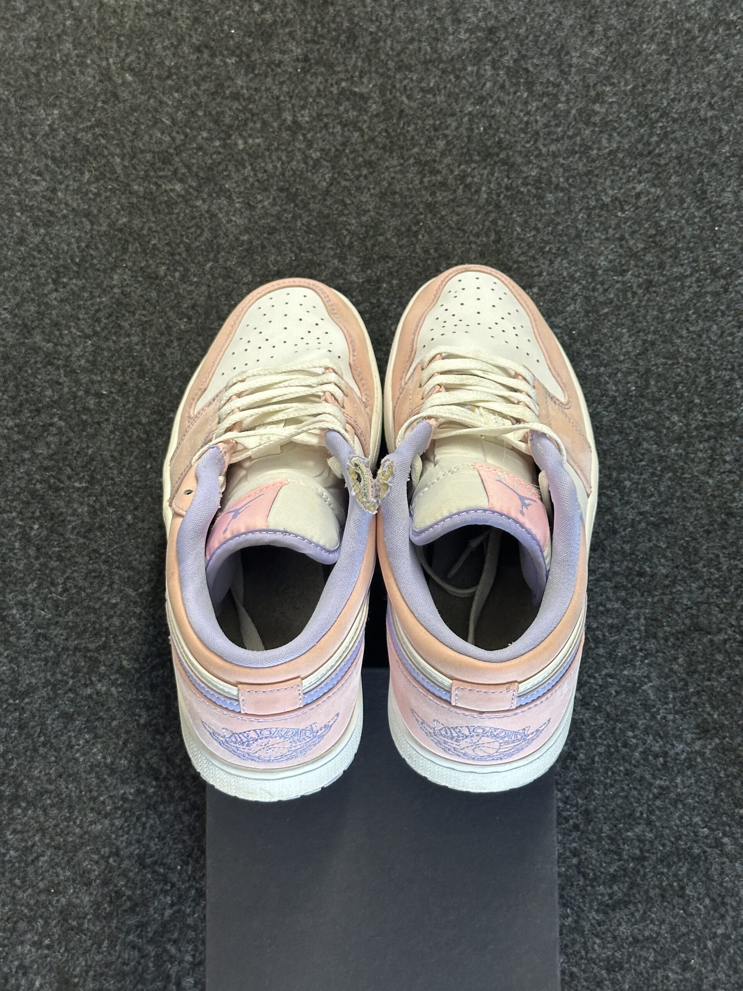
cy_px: 496
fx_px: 1374
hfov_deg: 30.3
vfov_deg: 39.7
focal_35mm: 48
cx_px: 372
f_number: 1.78
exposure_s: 1/50
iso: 250
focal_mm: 6.86
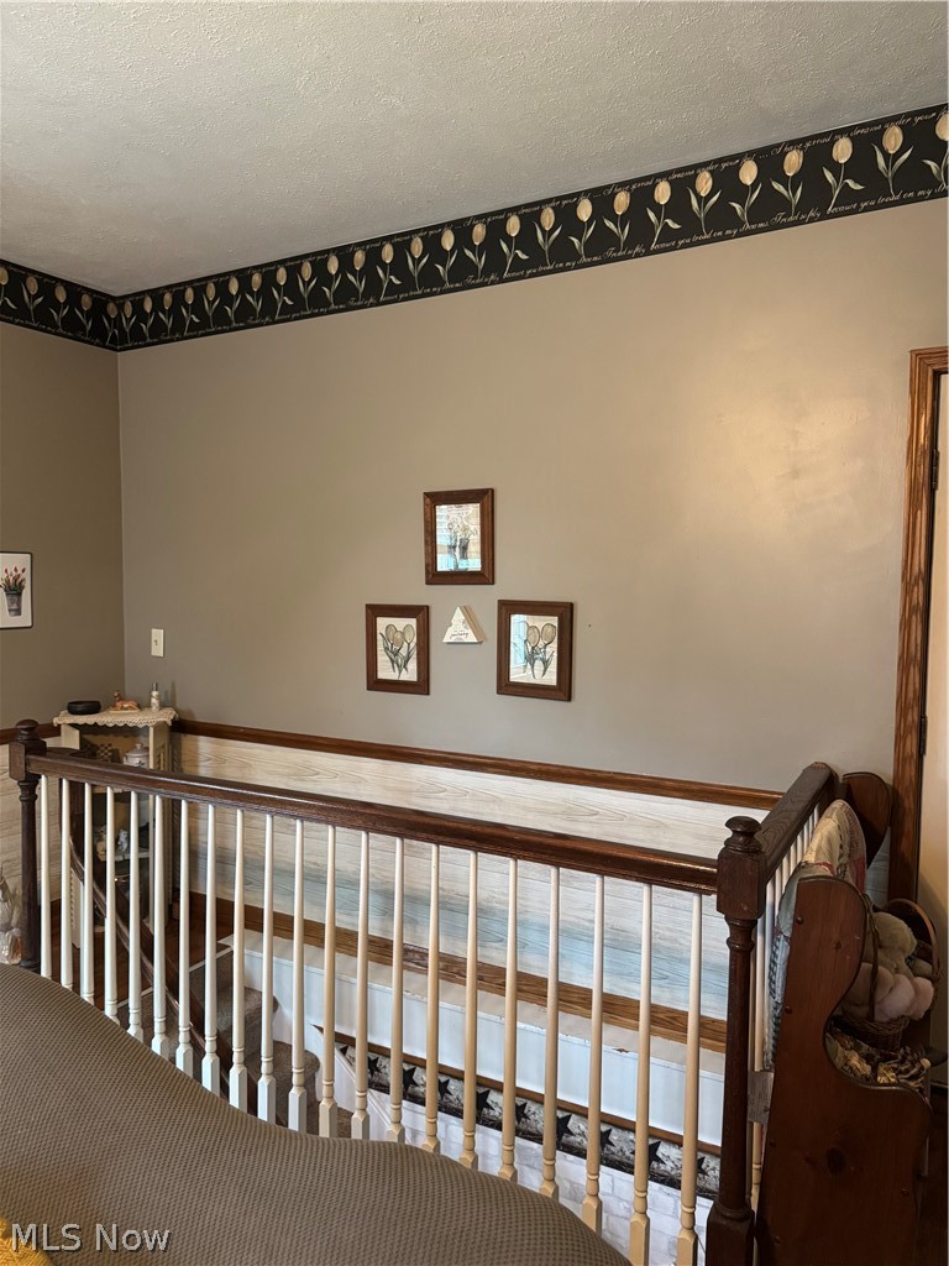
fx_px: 877
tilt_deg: -3.8
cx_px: 474
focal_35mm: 24
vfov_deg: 71.6
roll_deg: +0.0
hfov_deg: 56.8
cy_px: 633
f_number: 1.78
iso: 640
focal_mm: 6.76
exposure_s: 1/60
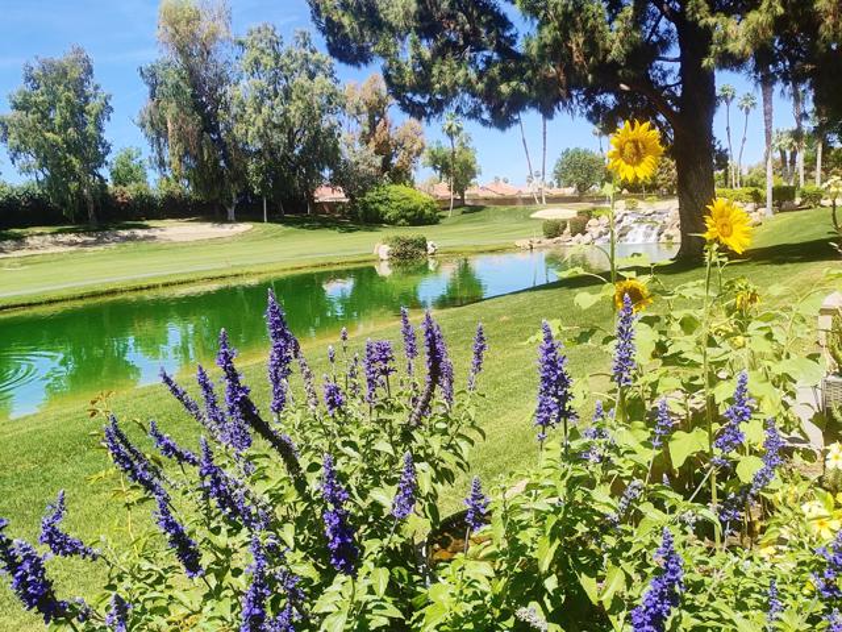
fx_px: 608
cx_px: 421
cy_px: 316
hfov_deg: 69.4
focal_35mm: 25
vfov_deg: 54.9
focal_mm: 4.15
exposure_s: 1/1648
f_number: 1.5
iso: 103
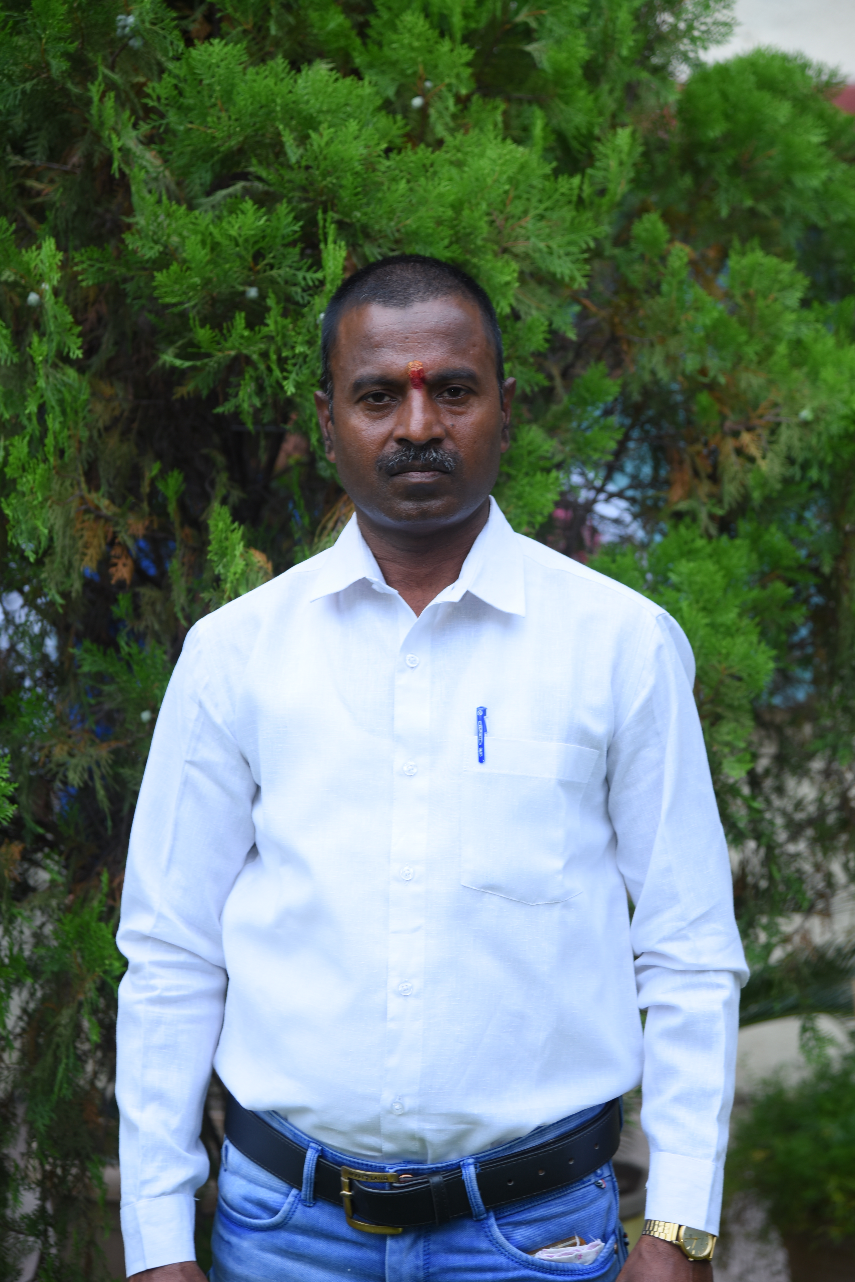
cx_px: 447
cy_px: 626
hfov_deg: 13.3
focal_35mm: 103
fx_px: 3666
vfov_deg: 19.8
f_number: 4.5
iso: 160
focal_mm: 98
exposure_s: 1/160
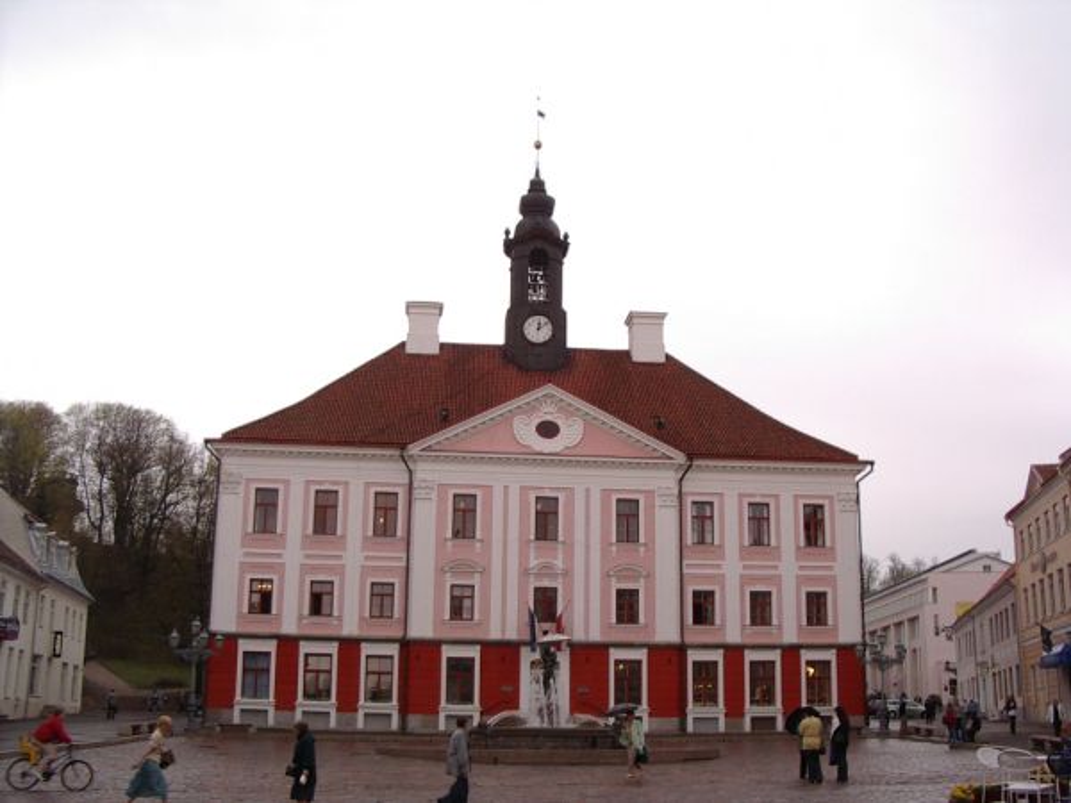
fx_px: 1176
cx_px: 536
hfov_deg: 49.0
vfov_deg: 37.7
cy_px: 402
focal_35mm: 38
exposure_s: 1/250
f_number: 4.8
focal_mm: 5.8
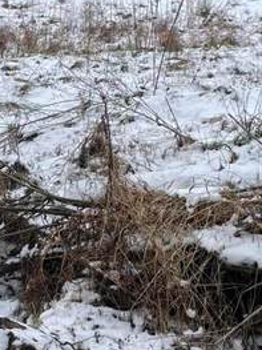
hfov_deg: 15.2
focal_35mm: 95
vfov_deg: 20.6
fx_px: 959
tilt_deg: -8.2
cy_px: 132
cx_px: -24
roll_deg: +3.1
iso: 32
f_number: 1.6
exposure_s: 1/932
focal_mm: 4.2
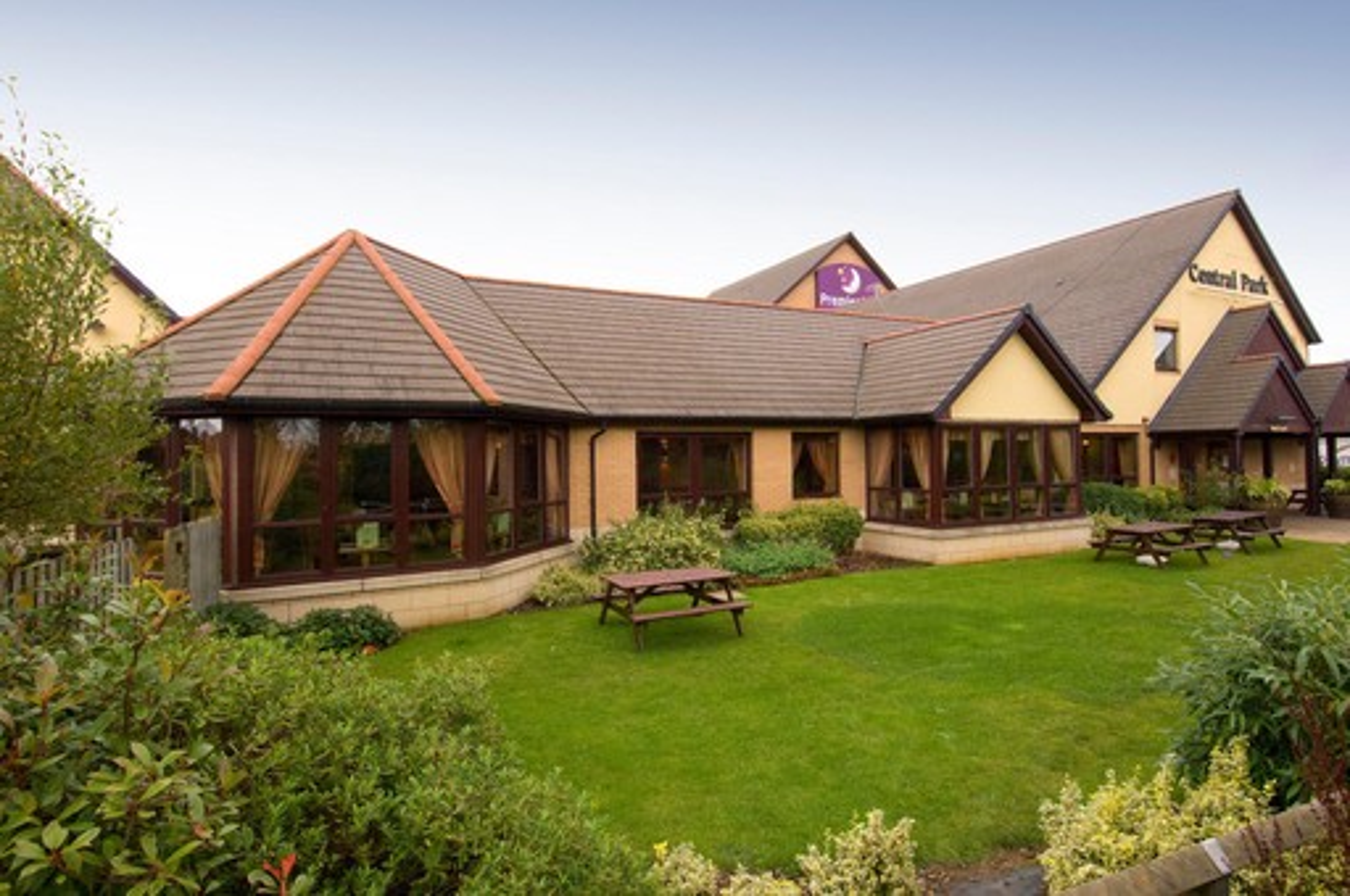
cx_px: 675
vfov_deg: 67.2
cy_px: 448
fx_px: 674
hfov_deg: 90.1
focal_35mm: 18
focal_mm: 12
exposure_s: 1/160
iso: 400
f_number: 8
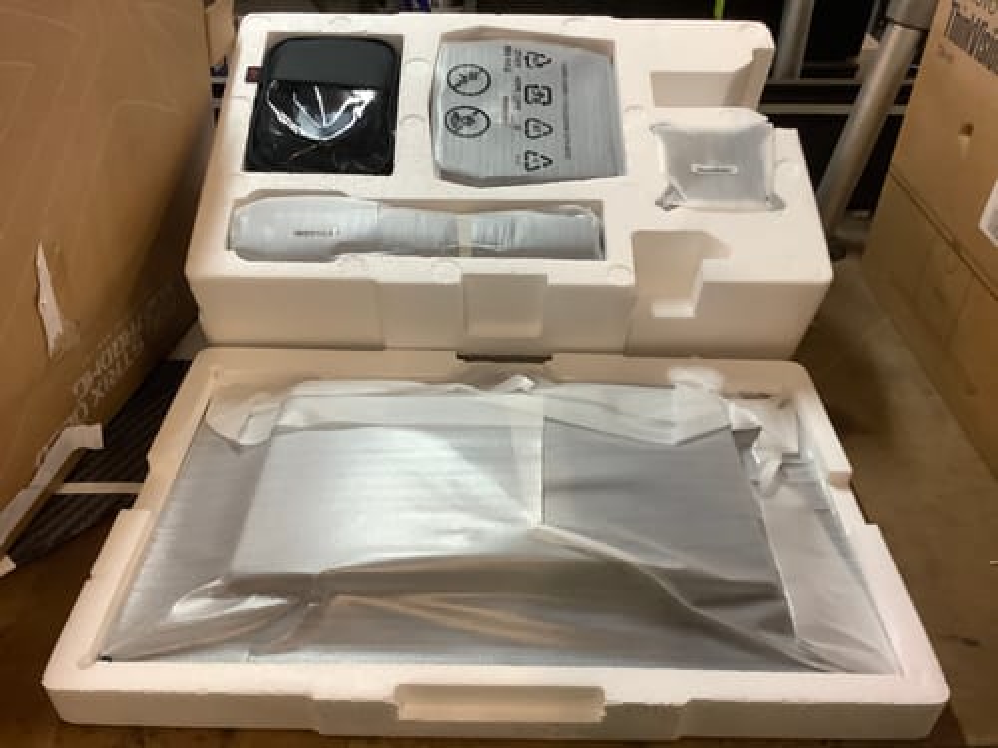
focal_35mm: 31
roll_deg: +1.6
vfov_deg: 45.4
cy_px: 374
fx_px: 894
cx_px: 499
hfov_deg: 58.4
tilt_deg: -34.4
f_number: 2.4
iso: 200
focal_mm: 3.3
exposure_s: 1/50
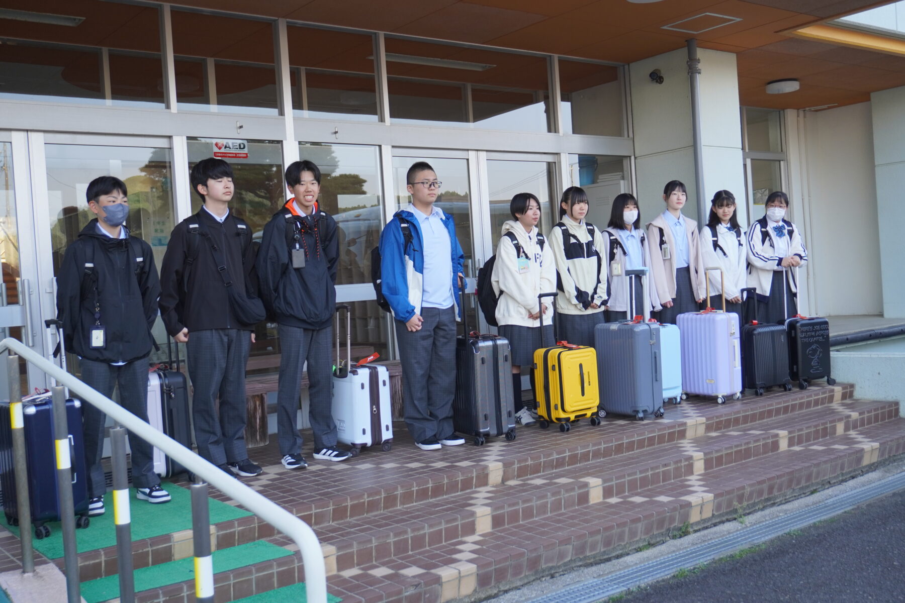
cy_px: 302
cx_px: 452
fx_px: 943
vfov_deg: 35.5
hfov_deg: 51.3
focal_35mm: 38
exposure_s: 1/160
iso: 250
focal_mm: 25
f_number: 4.5
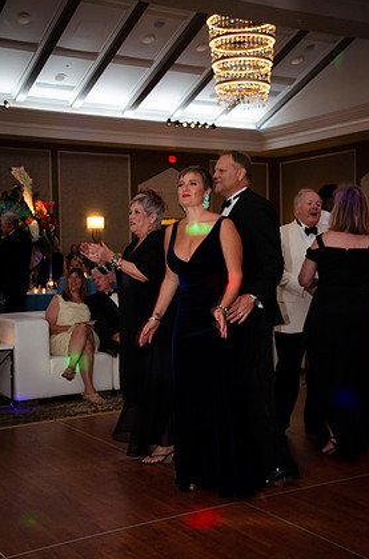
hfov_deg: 26.8
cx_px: 197
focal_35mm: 50
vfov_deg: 39.7
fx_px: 773
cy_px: 264
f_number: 4
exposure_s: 1/40
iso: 1250
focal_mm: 31
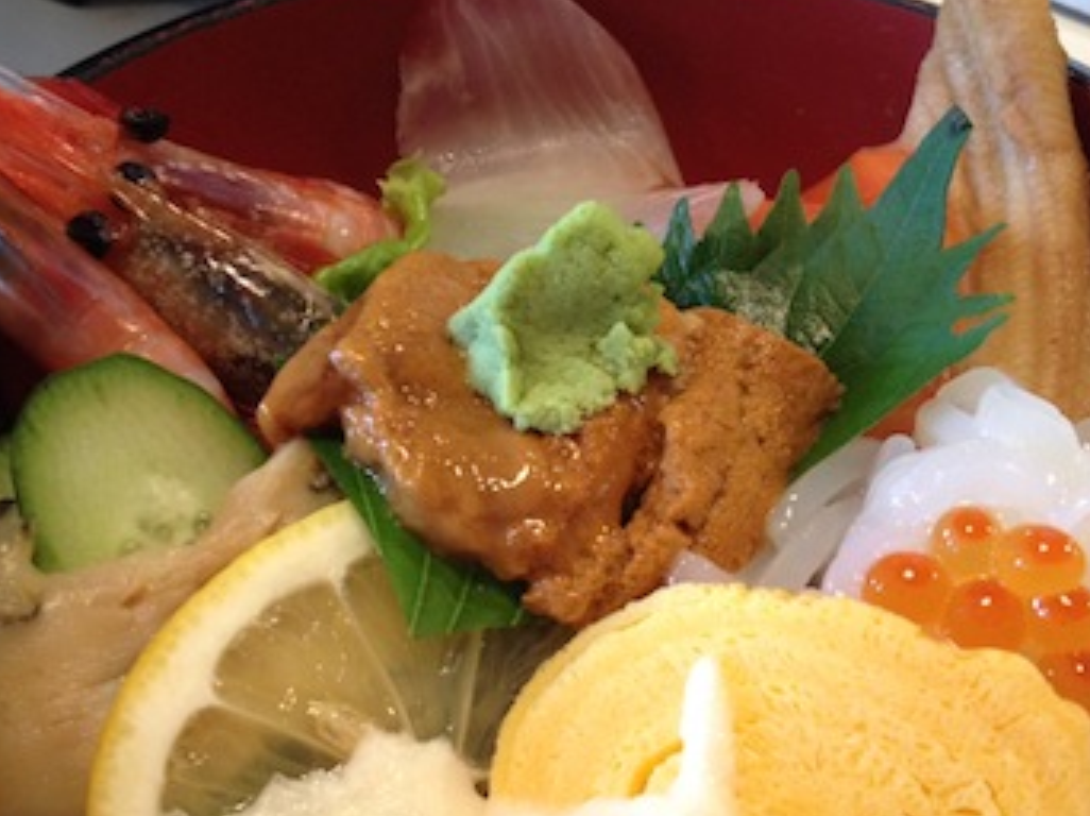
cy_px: 492
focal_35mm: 58
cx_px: 518
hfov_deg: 33.2
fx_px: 1825
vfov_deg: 25.2
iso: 160
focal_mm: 4.28
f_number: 2.4
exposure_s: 1/20
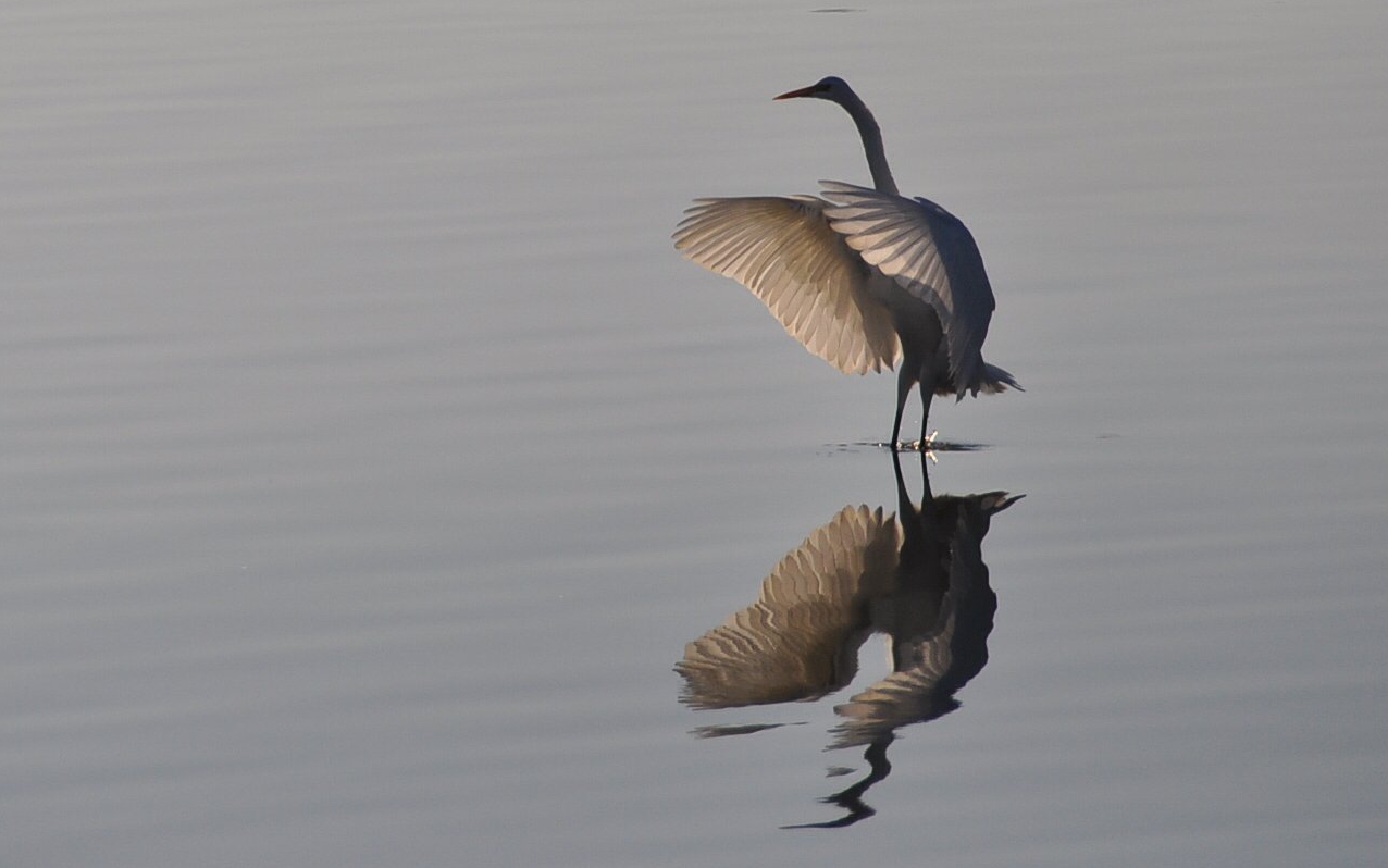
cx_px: 694
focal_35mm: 307
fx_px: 11615
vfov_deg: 4.3
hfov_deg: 6.8
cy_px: 414
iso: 200
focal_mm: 200
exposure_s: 1/4000
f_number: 5.6
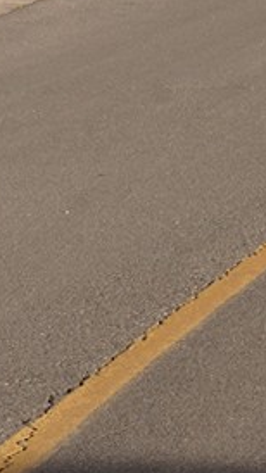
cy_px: -552
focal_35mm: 337
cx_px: 738
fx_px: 4228
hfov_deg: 3.5
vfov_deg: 6.2
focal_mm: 44
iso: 200
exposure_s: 1/100
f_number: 14
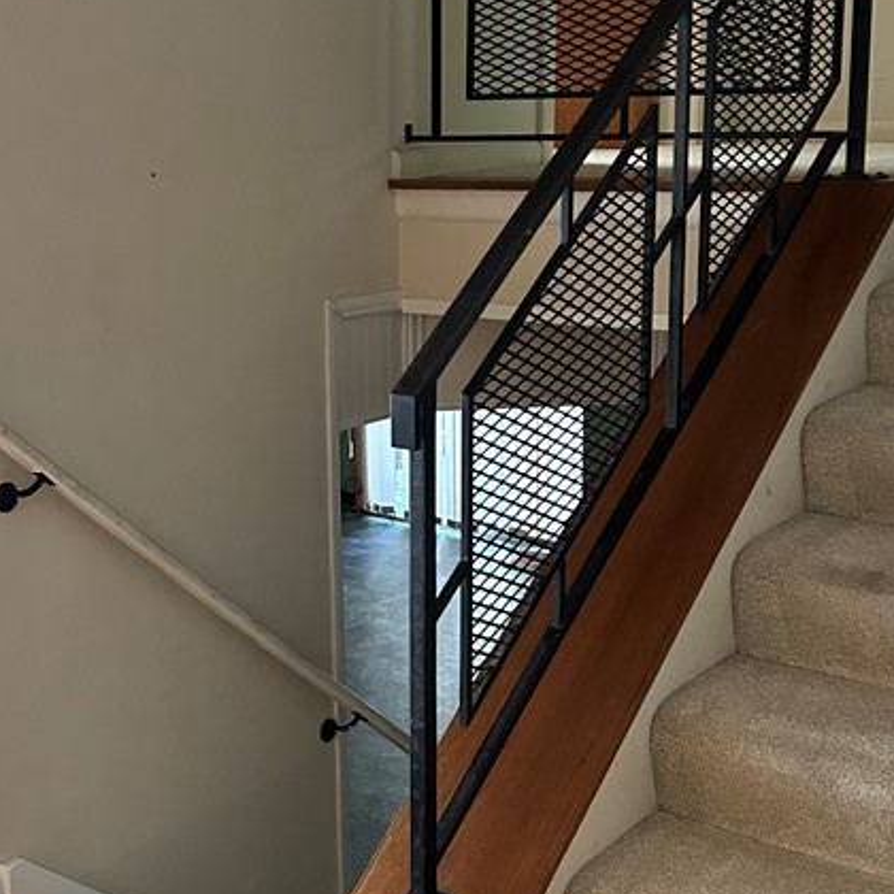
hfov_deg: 30.2
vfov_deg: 30.5
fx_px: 1636
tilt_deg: -11.6
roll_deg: +1.3
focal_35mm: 56
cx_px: 266
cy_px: 413
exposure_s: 1/60
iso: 500
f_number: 1.5
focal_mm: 5.7
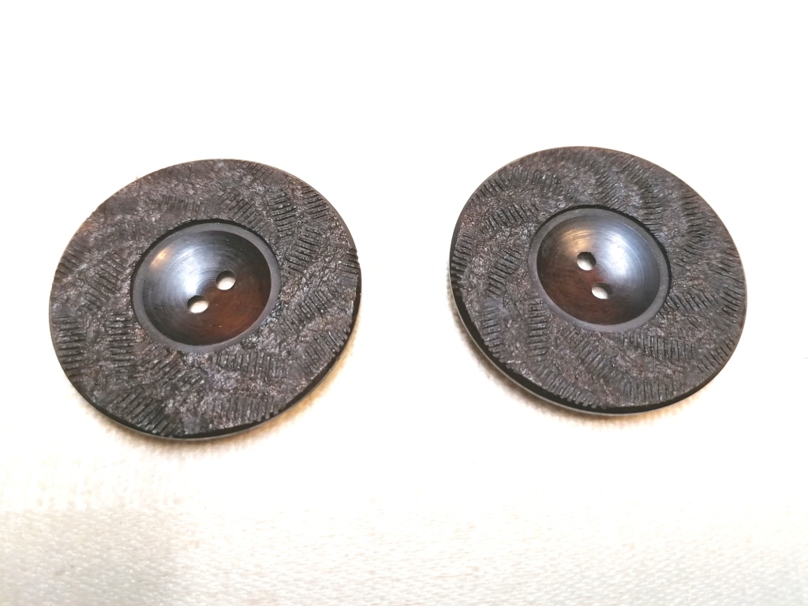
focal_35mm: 27
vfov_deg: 51.4
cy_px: 303
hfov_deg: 65.3
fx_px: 630
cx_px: 404
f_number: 1.8
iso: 100
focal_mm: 4.75
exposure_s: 1/60
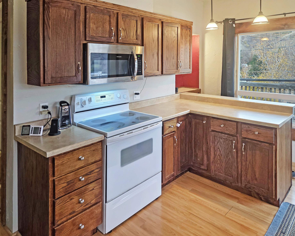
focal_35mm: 24
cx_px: 156
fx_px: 210
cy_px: 118
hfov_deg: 70.2
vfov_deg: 58.8
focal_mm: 5.4
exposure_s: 1/120
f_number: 1.8
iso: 250
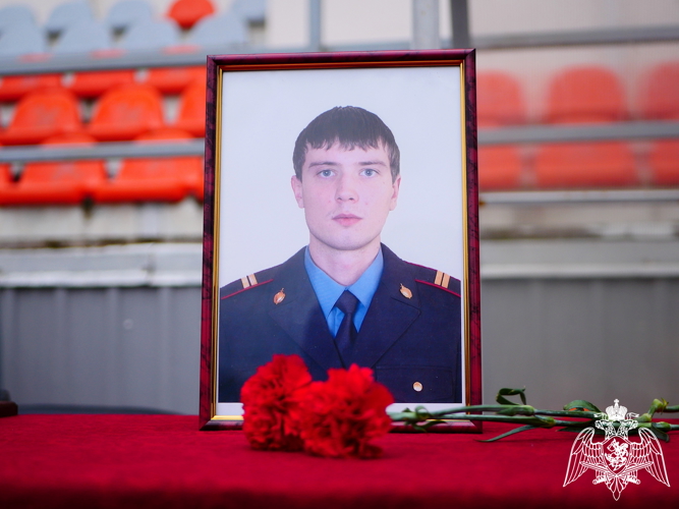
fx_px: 1000
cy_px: 254
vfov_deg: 28.6
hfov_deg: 37.5
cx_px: 340
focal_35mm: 51
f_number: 2
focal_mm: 25
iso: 200
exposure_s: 1/2500
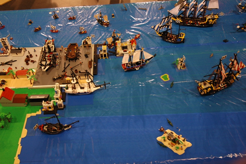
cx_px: 123
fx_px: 277
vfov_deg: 33.0
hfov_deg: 48.0
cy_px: 82
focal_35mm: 40
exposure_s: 1/50
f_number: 3.8
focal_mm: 27
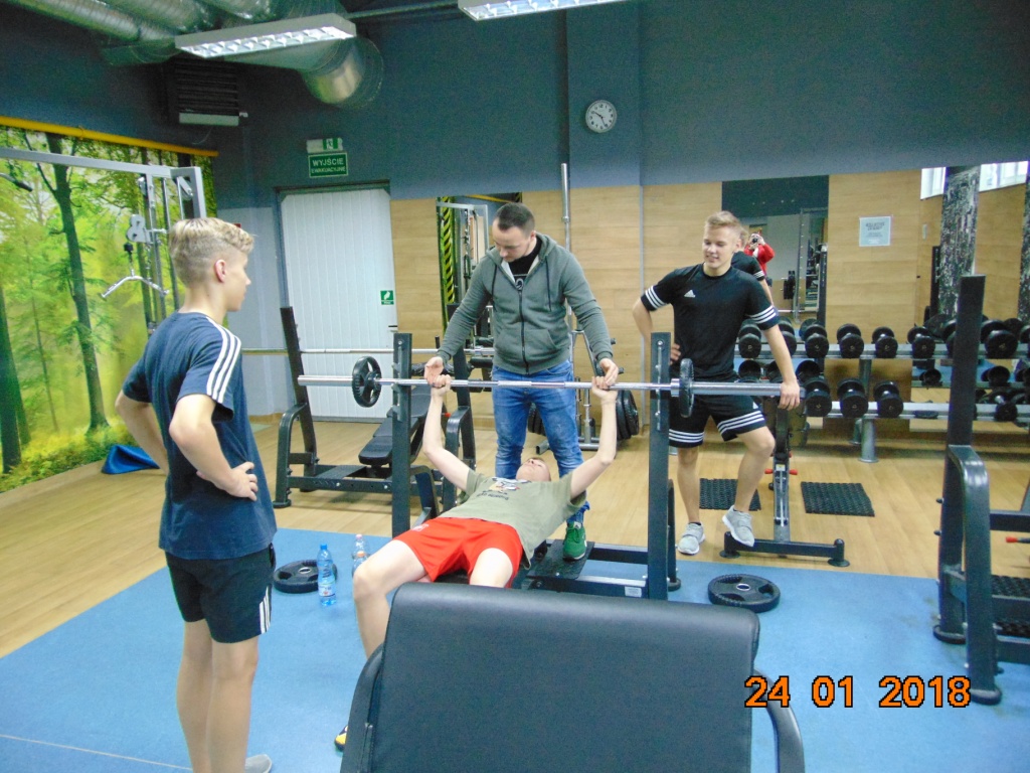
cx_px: 515
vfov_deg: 54.9
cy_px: 386
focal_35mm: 25
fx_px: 744
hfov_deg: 69.4
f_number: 3
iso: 400
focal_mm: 4.5
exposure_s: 1/15
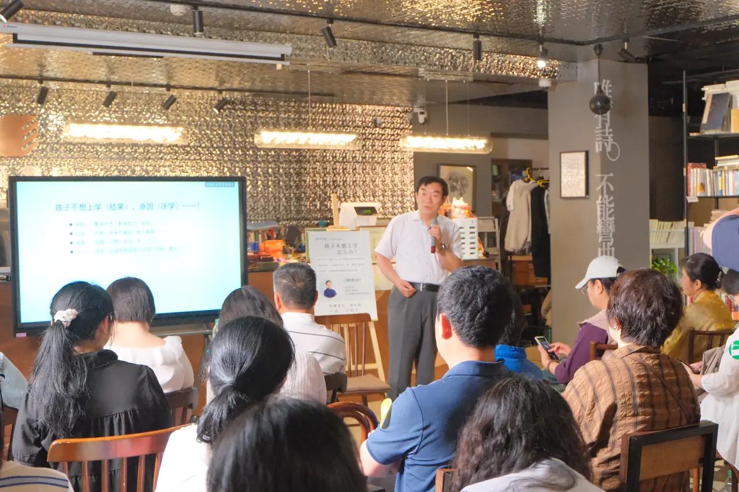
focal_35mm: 58
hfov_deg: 34.5
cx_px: 370
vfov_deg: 23.4
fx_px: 1191
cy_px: 246
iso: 12800
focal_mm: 38.7
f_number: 5.6
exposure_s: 1/210
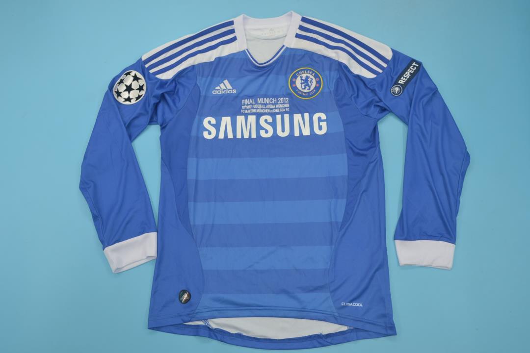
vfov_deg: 40.0
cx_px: 265
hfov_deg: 57.2
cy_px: 176
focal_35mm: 33
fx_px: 486
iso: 200
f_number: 5.6
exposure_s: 1/60
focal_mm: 22
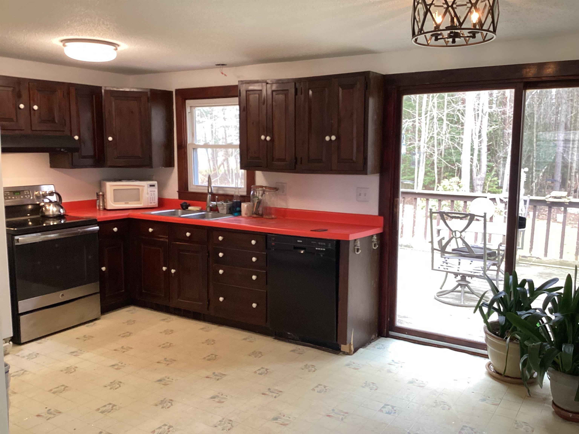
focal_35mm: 31
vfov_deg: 45.4
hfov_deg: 58.4
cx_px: 290
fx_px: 519
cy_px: 217
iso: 80
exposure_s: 1/60
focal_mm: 3.3
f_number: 2.4
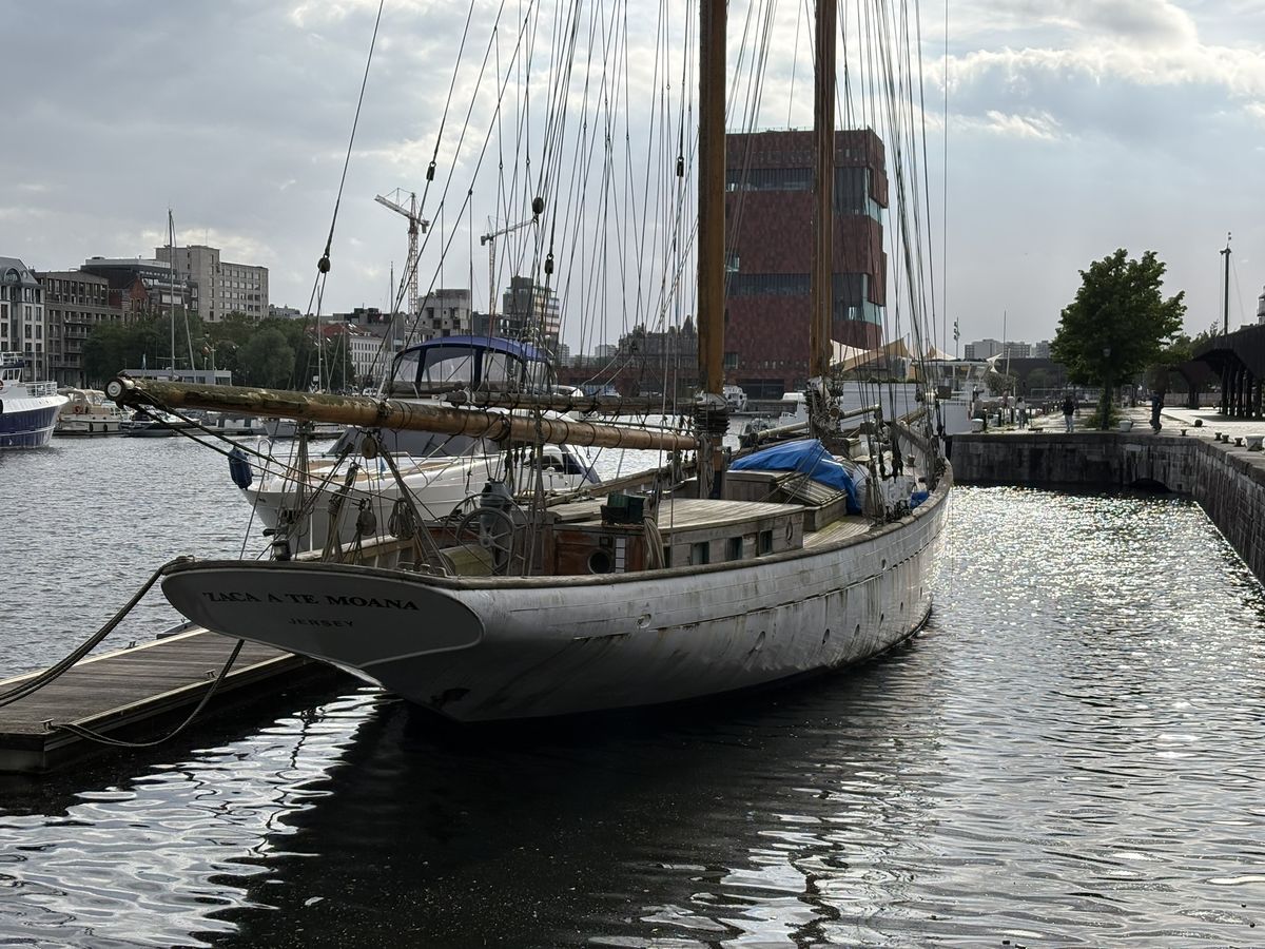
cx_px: 632
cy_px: 474
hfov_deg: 36.8
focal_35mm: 52
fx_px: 1900
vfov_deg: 28.0
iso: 32
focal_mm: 5.96
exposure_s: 1/3448
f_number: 1.6
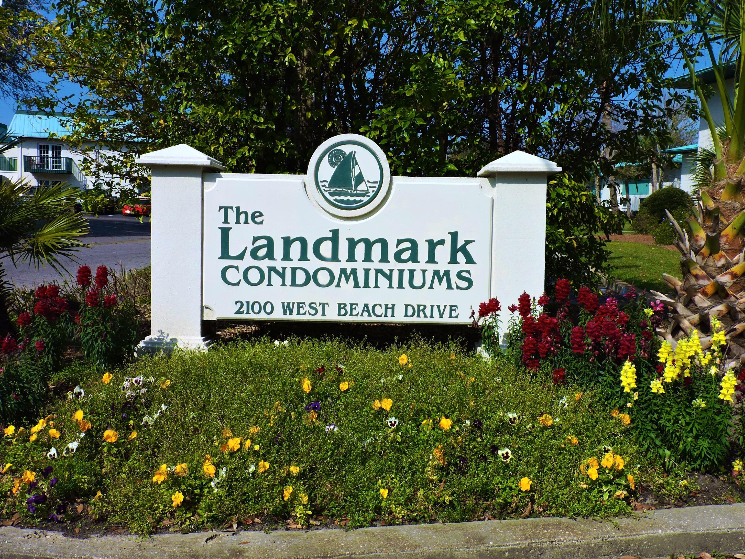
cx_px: 378
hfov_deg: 54.0
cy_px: 272
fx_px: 732
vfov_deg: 41.8
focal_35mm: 34
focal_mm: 5.9
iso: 100
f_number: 4.5
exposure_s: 1/1600
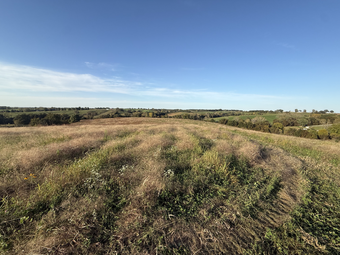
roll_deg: -1.8
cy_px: 128
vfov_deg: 85.7
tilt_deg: -7.5
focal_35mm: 14
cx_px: 170
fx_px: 138
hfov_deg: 102.1
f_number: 2.2
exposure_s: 1/1259
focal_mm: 2.22
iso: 50
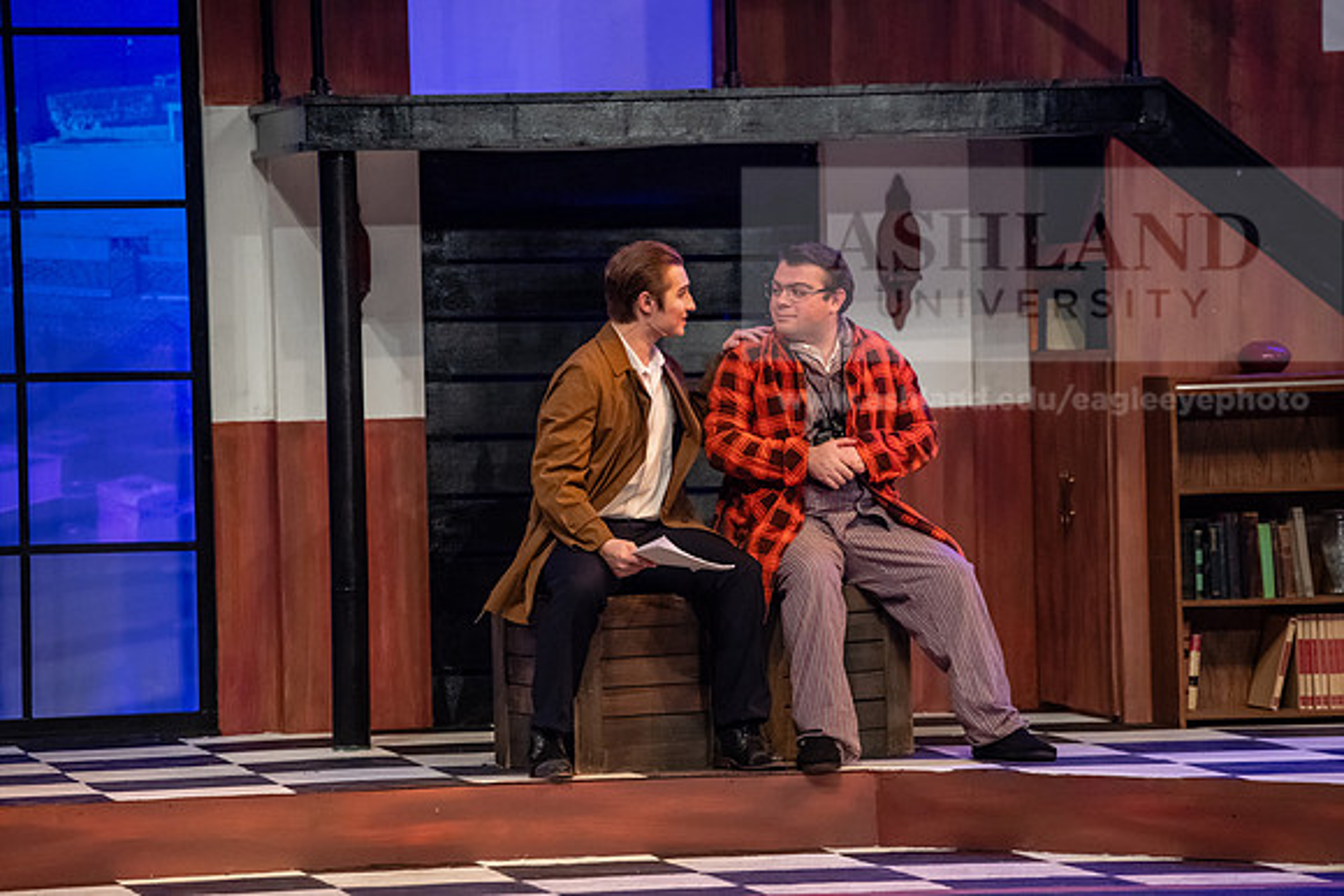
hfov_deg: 11.1
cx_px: 672
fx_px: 6908
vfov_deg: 7.4
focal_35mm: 185
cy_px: 448
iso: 4000
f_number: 3.2
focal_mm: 185
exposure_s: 1/200
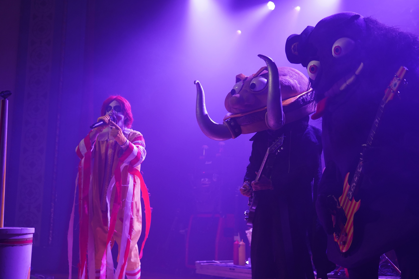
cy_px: 140
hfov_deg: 42.7
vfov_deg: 29.2
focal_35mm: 46
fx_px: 535
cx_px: 210
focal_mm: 46
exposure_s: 1/160
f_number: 4
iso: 1250
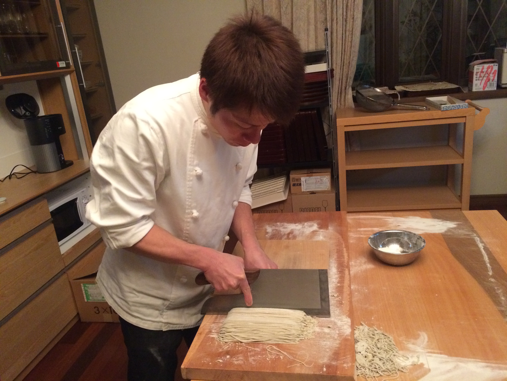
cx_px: 254
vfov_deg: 48.2
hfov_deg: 61.7
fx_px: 425
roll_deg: +7.2
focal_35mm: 29
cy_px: 190
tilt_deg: -20.6
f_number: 2.2
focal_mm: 4.15
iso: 320
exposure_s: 1/30
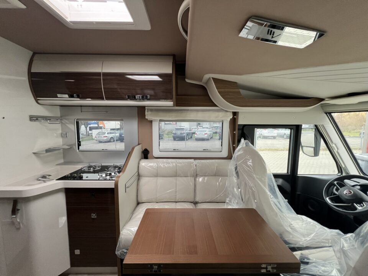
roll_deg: +1.0
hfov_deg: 106.2
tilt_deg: -6.4
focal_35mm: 13
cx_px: 184
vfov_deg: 89.9
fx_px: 138
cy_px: 138
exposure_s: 1/80
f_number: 1.8
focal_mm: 1.57
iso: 250
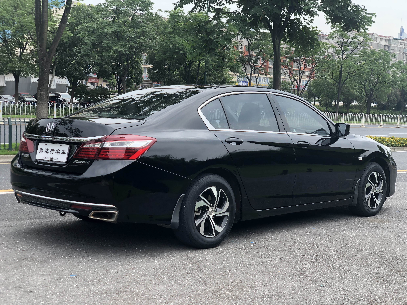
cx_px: 204
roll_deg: -1.0
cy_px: 152
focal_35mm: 52
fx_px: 611
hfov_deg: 36.8
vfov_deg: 28.0
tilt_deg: -5.6
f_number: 2.4
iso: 16
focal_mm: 6
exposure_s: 1/269
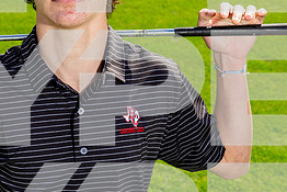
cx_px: 58
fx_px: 814
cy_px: 88
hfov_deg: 19.8
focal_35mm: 102
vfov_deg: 13.4
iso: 100
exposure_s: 1/250
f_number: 7.1
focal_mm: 46
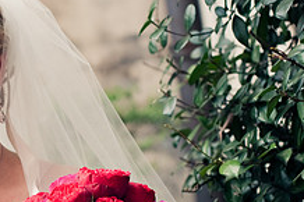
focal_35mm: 133
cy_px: 131
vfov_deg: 10.3
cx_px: 1
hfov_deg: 15.2
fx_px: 1122
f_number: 3.5
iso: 400
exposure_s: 1/250
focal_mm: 50
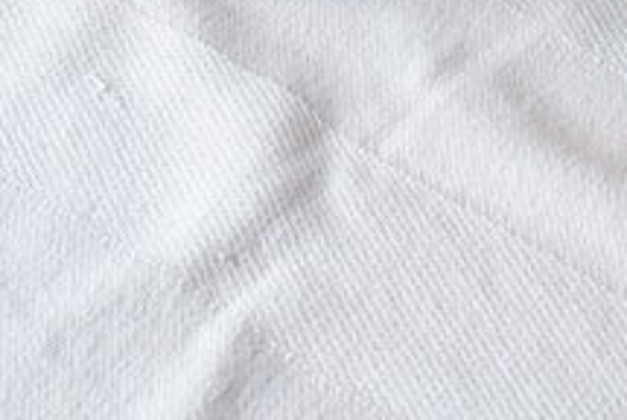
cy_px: -508
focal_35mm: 209
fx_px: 3645
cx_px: 507
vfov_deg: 6.3
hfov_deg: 9.8
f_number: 4.7
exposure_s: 1/90
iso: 200
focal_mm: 31.4
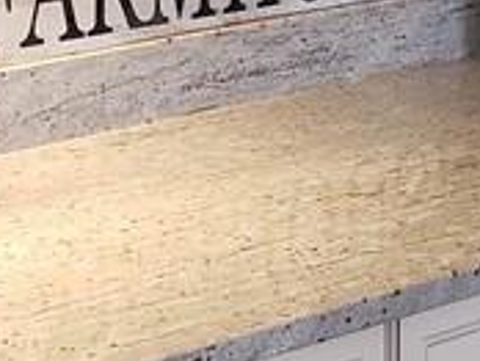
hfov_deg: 12.9
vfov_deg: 9.6
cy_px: -94
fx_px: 2124
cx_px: 185
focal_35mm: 153
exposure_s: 1/40
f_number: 2.4
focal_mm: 4.3
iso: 250
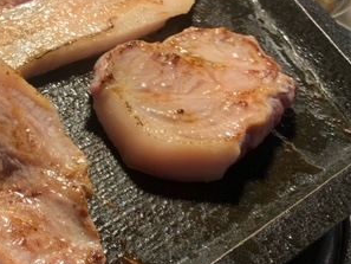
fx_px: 568
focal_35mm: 56
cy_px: 89
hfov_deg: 31.5
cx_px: -7
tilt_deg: -46.4
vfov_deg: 26.0
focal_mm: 4.25
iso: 125
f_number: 1.8
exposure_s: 1/60
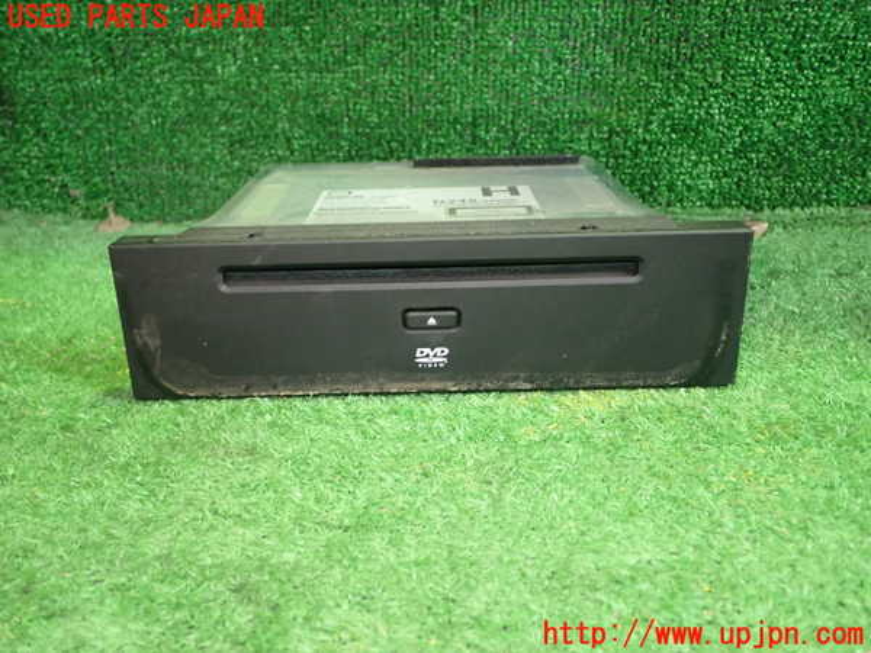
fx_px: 805
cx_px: 436
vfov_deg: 44.2
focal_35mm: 32
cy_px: 326
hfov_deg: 56.8
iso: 640
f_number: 2.4
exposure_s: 1/30
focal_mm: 5.79
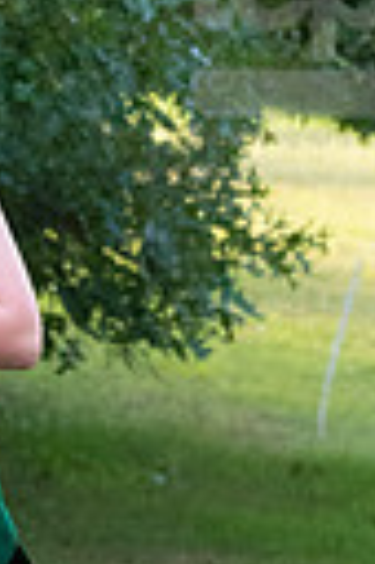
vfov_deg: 4.1
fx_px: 7802
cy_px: 494
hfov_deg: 2.7
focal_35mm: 498
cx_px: -188
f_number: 5
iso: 3200
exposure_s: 1/1600
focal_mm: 95
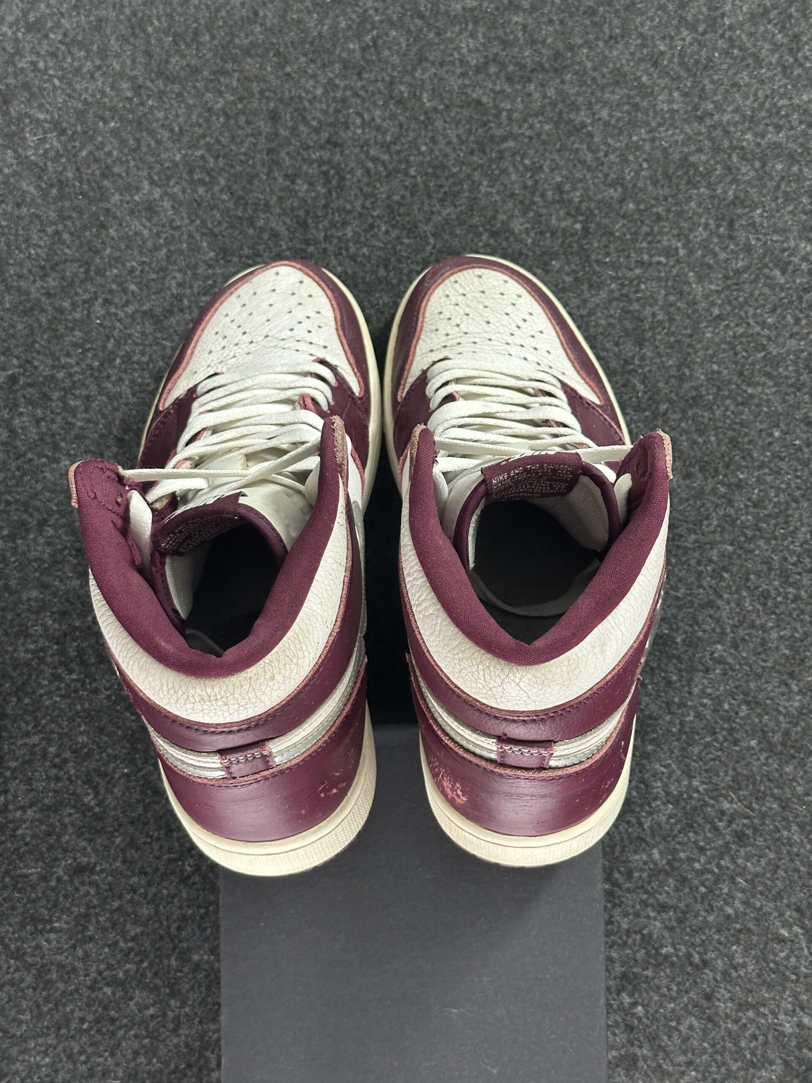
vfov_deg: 39.7
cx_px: 406
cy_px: 542
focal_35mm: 48
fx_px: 1501
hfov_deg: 30.3
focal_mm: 6.86
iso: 200
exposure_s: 1/33
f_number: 1.78
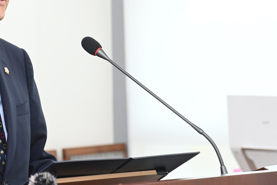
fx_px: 1593
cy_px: 61
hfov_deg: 9.9
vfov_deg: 6.6
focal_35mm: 207
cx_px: 9
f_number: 6.3
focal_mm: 100
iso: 3200
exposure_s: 1/250
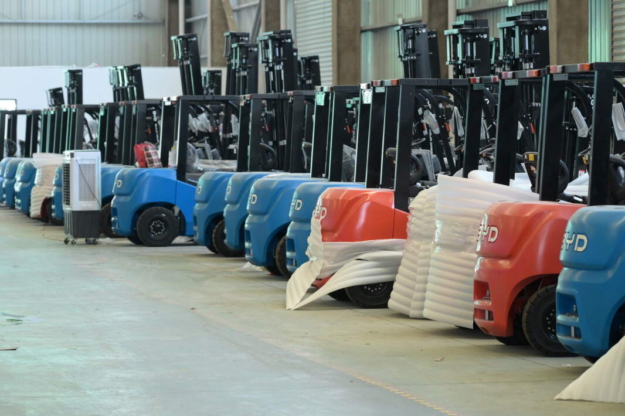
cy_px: 208
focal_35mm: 133
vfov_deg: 10.3
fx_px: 2308
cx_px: 312
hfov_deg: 15.4
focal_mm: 89
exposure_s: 1/500
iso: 3200
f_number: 4
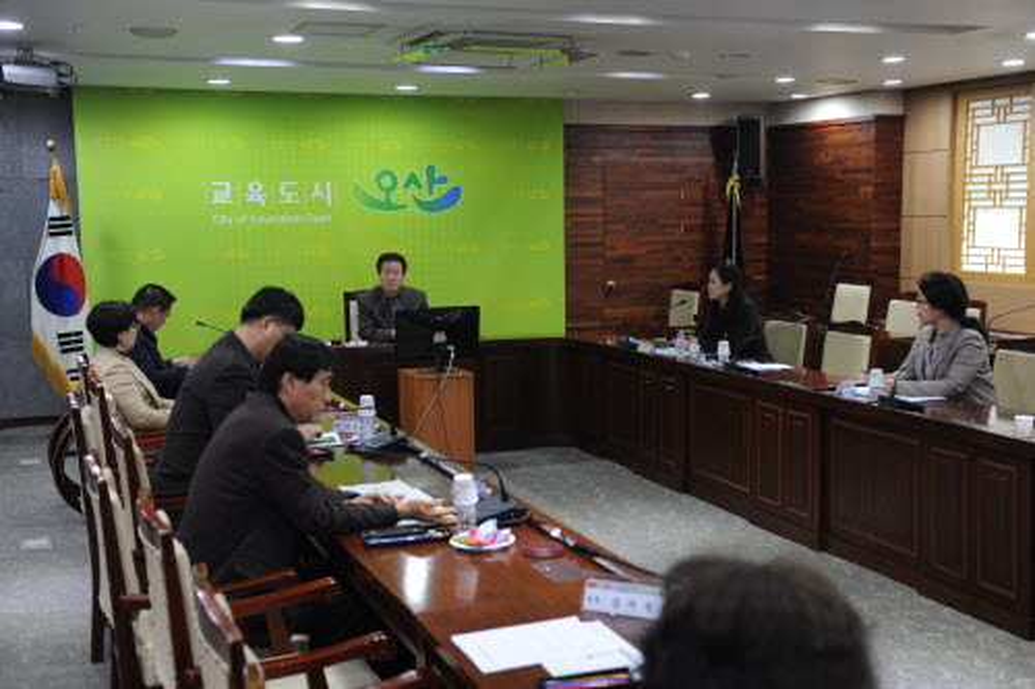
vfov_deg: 29.8
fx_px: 1293
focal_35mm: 45
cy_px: 344
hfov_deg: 43.6
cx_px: 518
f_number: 4
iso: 1000
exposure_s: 1/60
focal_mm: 45
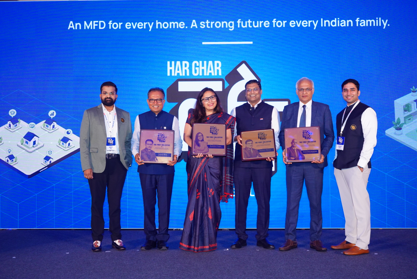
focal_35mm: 43
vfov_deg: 31.2
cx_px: 208
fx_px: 498
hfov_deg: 45.4
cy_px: 140
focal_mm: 43
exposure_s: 1/125
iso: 2500
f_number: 7.1
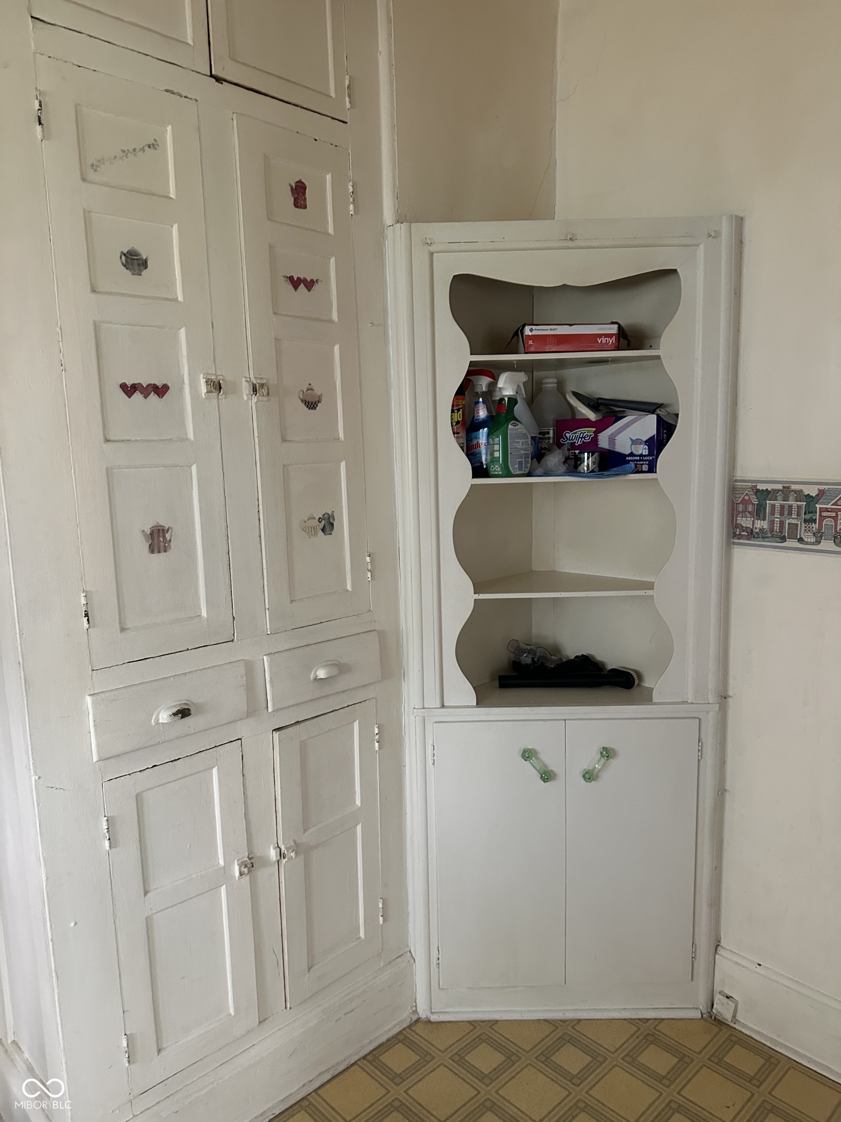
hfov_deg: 56.8
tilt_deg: -7.2
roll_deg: -1.1
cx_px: 420
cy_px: 561
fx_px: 777
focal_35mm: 24
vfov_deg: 71.6
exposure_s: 1/60
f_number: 1.78
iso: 500
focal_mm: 6.86
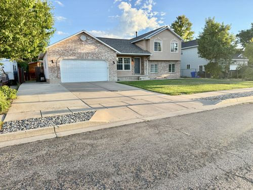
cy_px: 95
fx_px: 175
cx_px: 126
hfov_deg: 71.6
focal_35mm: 24
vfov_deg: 56.8
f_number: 1.78
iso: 100
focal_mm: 6.76
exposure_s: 1/1018
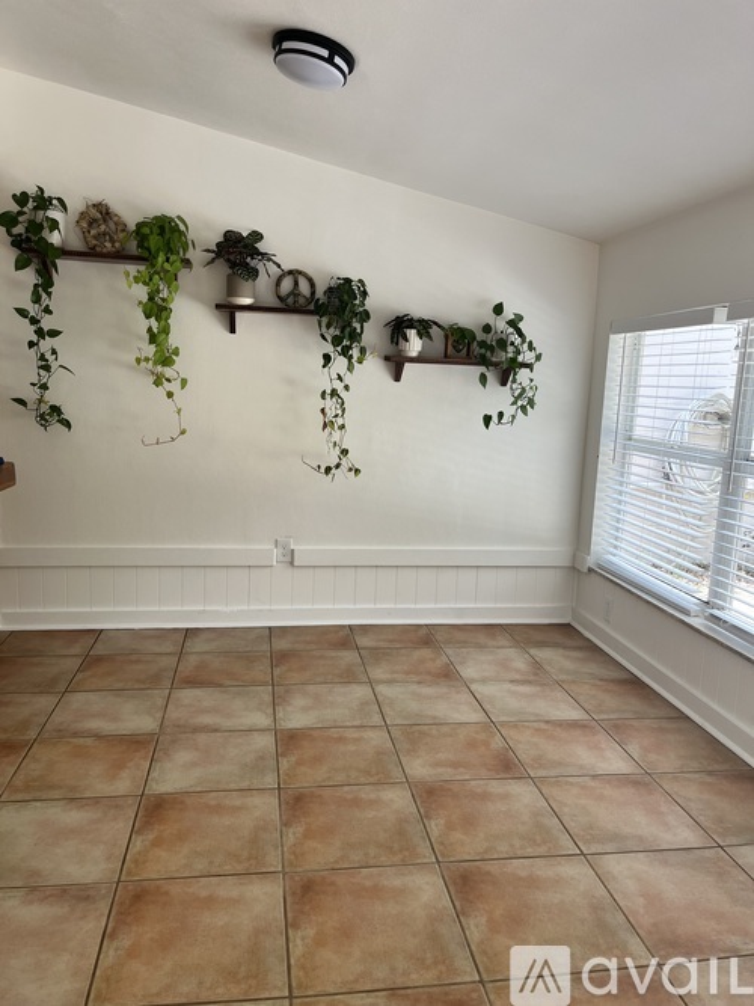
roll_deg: -2.2
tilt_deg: -8.8
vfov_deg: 67.3
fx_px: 755
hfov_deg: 53.0
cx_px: 377
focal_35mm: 26
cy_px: 503
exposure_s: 1/163
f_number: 1.6
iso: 50
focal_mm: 5.1
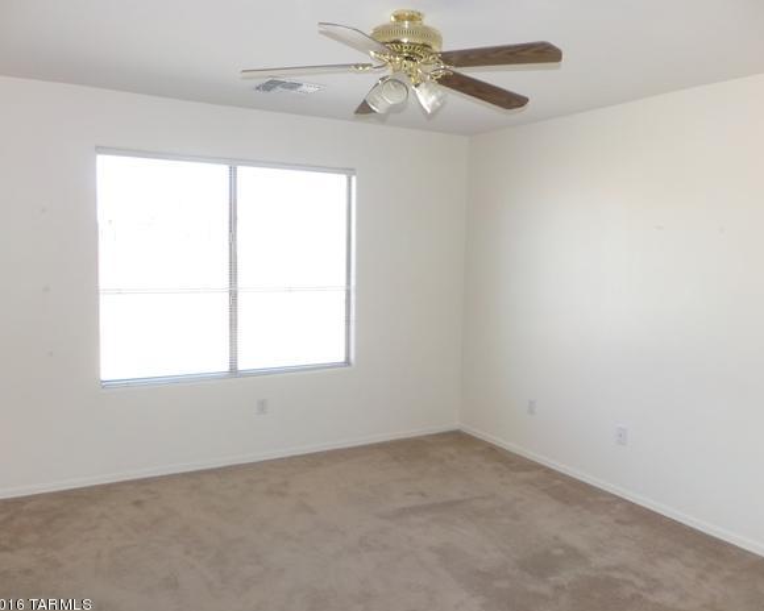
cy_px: 315
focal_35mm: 28
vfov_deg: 51.5
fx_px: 633
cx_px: 390
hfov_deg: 62.2
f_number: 3.2
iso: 100
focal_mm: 4.7
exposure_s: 1/60
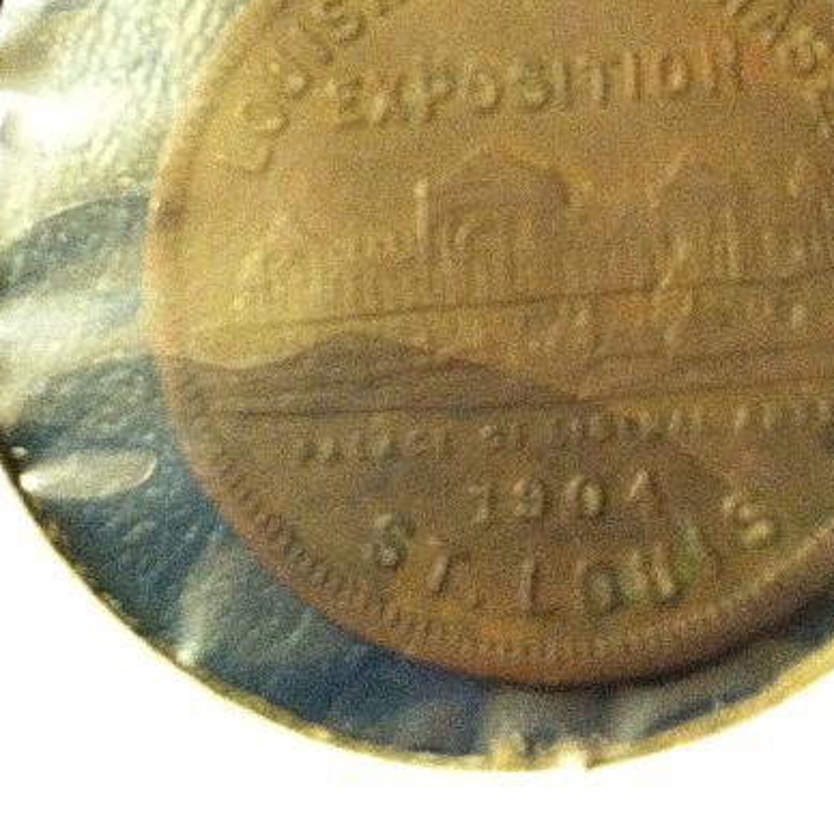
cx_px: 524
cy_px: 171
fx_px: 1745
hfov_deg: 26.8
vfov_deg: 26.4
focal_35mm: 64
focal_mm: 3.85
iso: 500
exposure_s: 1/15
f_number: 2.8
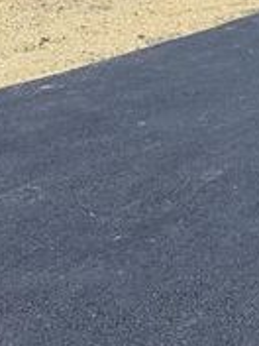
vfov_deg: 20.0
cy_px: -84
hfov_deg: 15.3
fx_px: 908
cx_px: 353
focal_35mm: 91
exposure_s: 1/1689
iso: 100
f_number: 1.78
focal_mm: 6.76
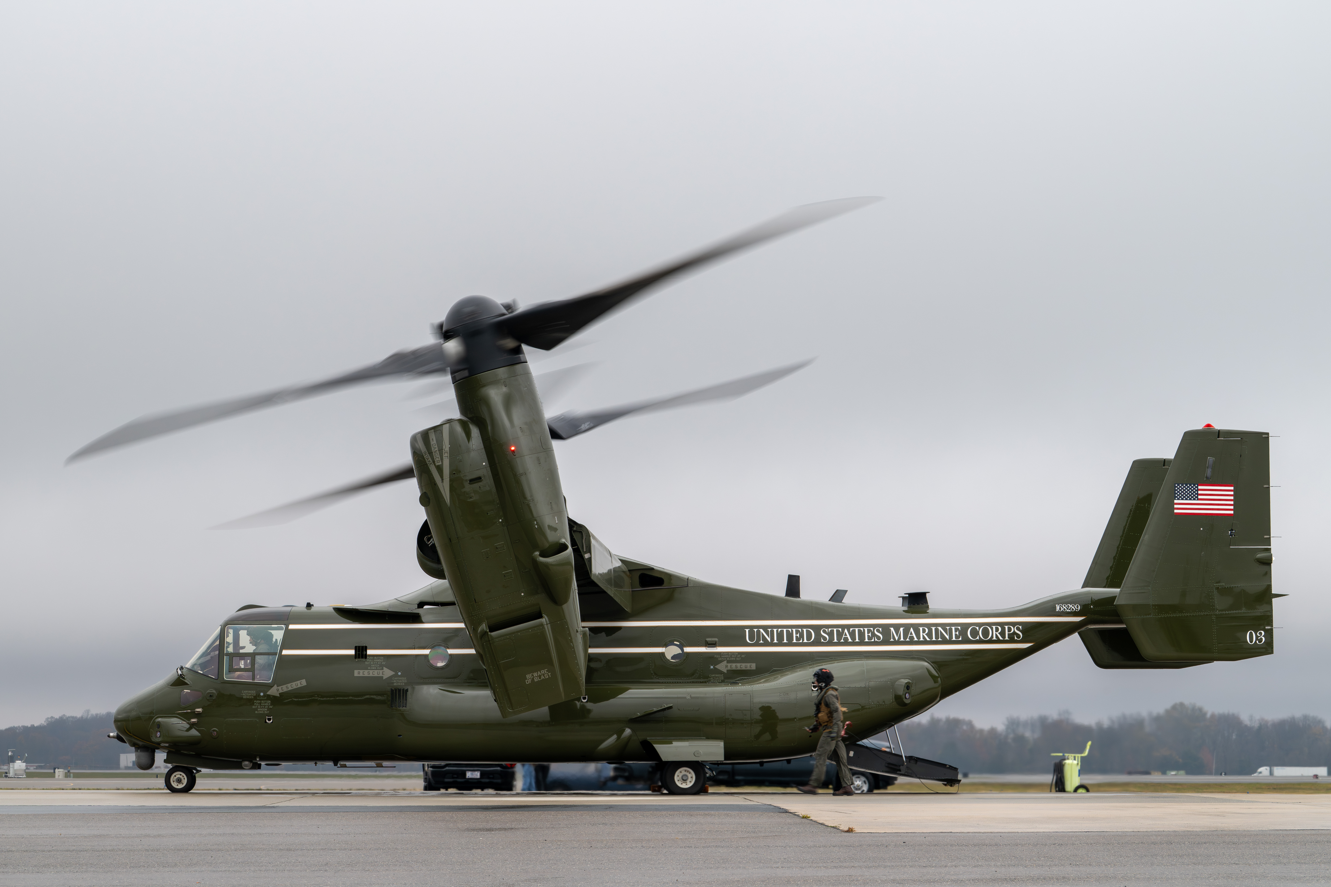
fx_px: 3549
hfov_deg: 21.2
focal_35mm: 96
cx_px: 666
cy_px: 444
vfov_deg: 14.3
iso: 400
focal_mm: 96
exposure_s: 1/60
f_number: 13
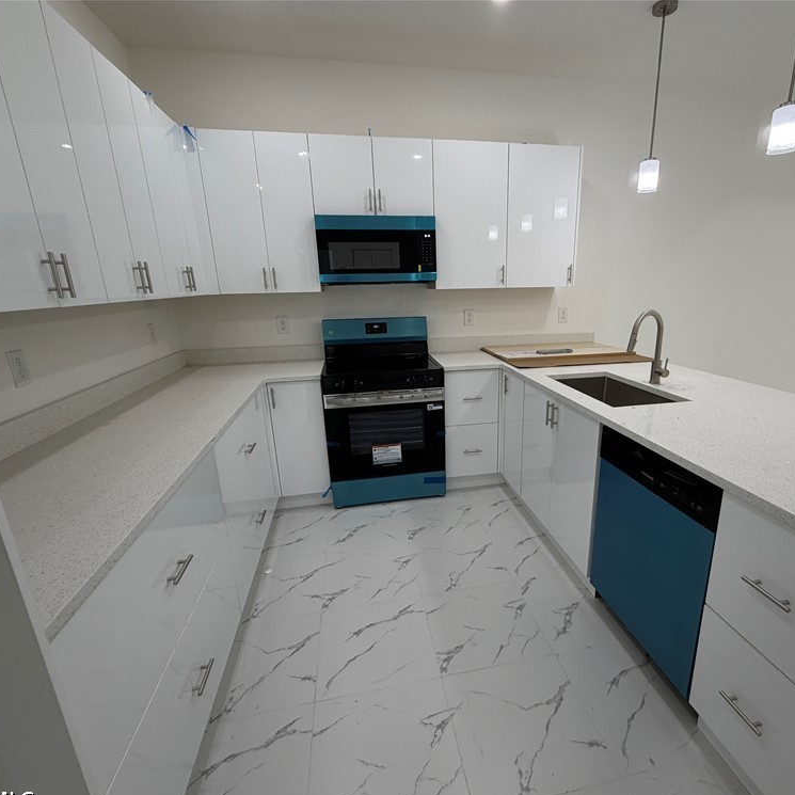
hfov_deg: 83.6
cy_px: 409
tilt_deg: -16.3
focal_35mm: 17
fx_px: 442
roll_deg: +1.0
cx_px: 448
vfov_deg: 83.9
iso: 160
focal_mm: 2.22
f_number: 2.2
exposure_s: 1/120
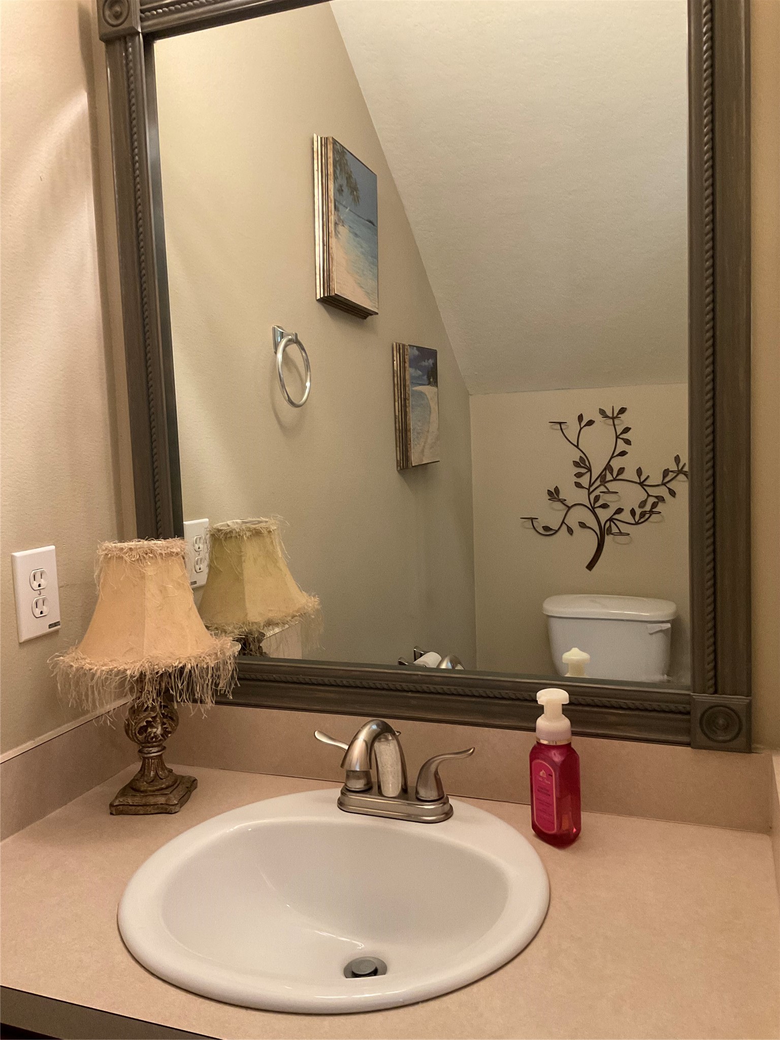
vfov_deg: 61.7
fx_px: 871
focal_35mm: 29
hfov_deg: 48.2
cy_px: 520
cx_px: 390
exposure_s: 1/60
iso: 200
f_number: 1.8
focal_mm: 3
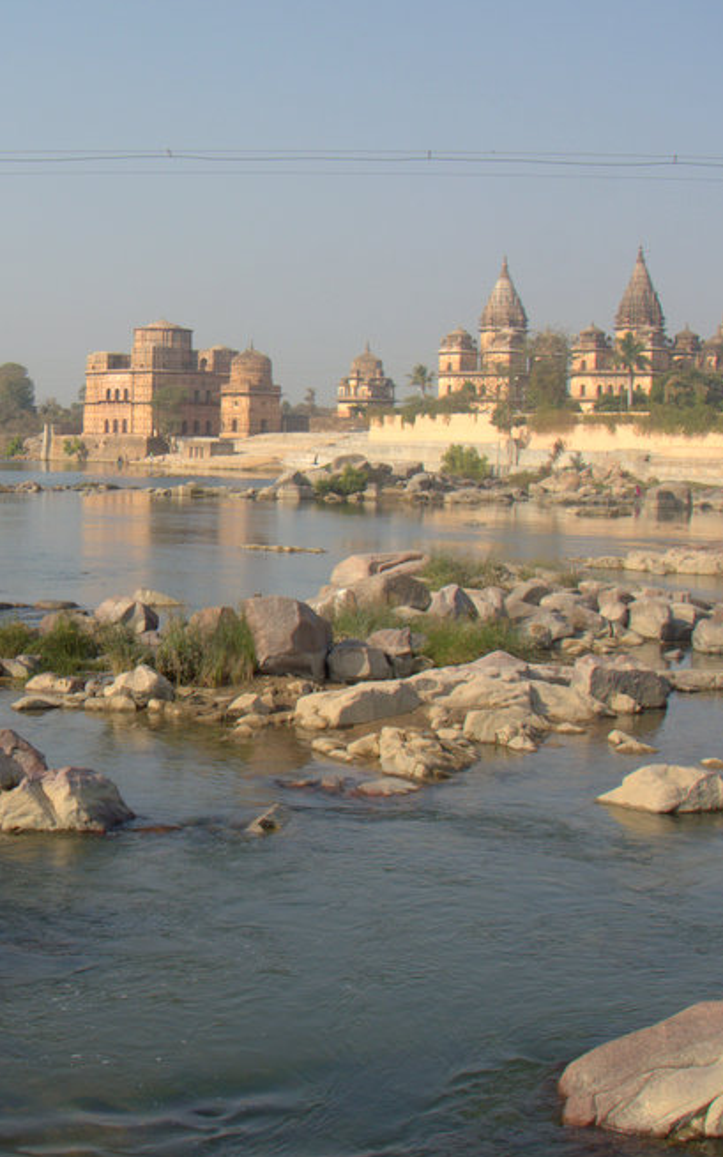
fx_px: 1861
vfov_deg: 34.6
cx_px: 127
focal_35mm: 59
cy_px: 571
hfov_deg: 21.7
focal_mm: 13.75
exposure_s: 1/500
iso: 125
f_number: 5.6
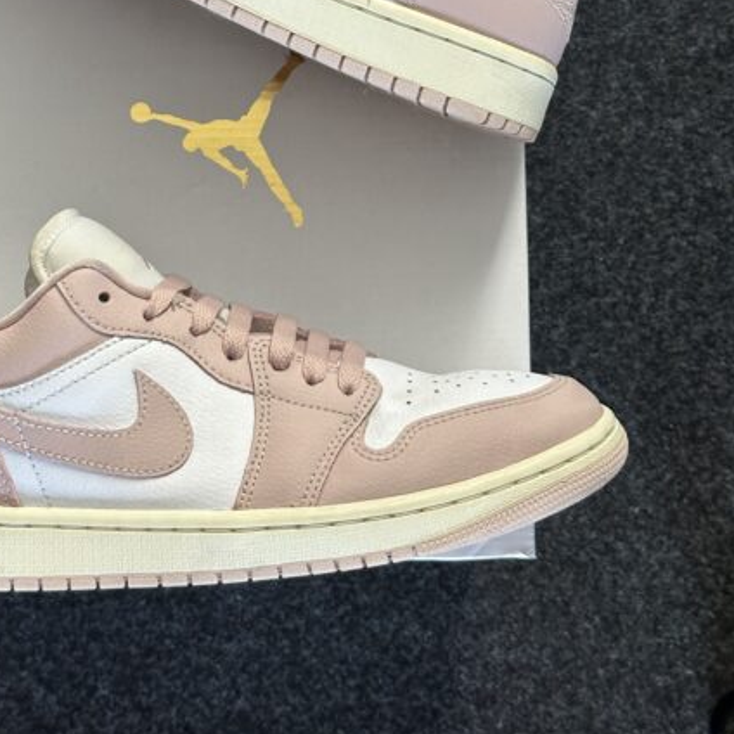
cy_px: 146
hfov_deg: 21.5
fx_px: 1919
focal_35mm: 80
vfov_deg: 21.4
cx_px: 220
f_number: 1.78
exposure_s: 1/50
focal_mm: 6.86
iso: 160
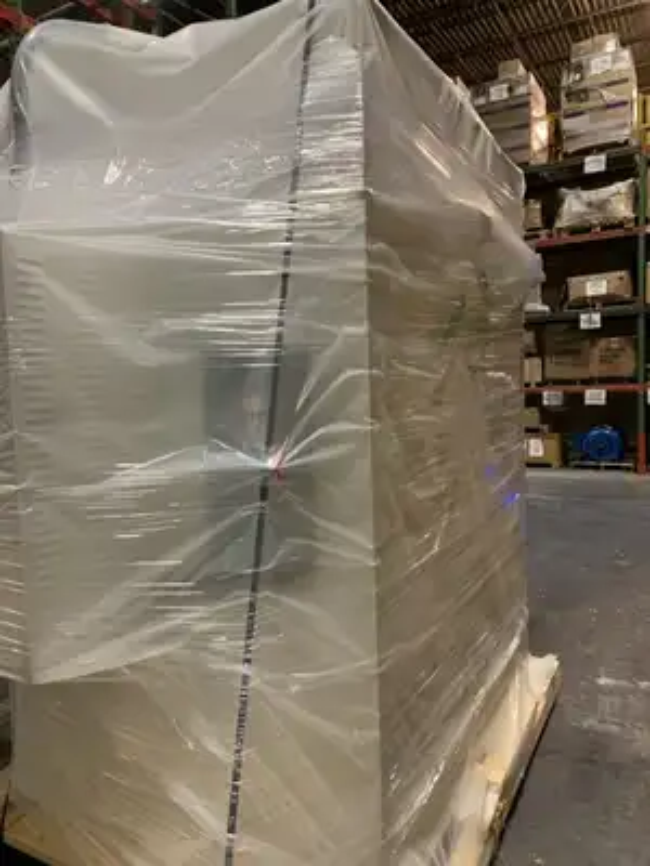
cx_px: 325
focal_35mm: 26
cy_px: 433
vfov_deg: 67.3
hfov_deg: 53.1
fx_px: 651
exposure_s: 1/40
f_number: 1.8
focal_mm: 4.2
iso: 250
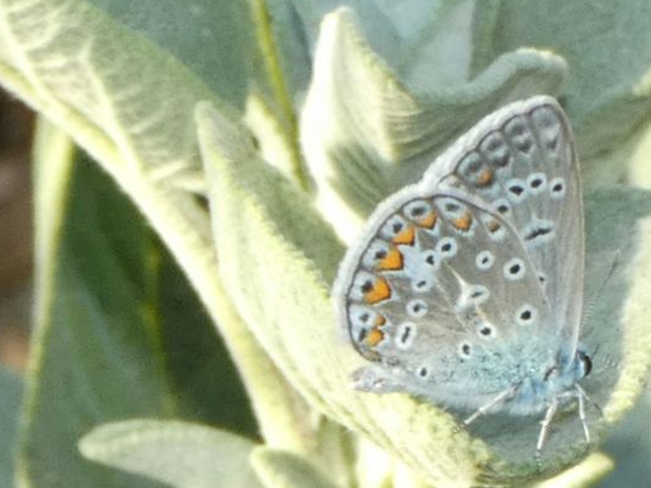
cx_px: 490
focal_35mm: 207
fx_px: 3893
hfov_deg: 9.5
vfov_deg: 7.2
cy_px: 335
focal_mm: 23.3
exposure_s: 1/60
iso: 125
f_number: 5.2
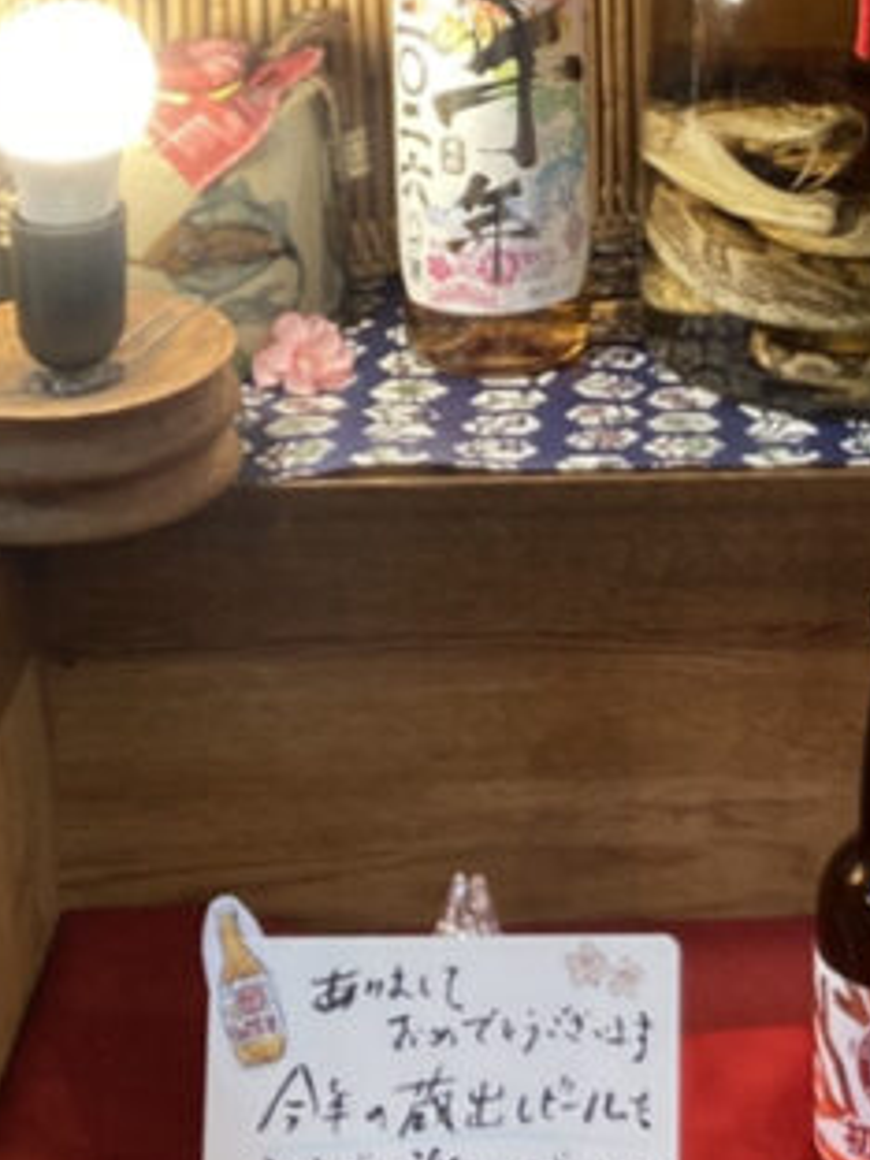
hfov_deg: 15.8
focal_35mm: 92
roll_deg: -0.2
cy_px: -216
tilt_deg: -11.4
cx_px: 863
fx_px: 3083
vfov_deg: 20.0
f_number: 1.8
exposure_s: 1/60
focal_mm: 3.99
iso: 100
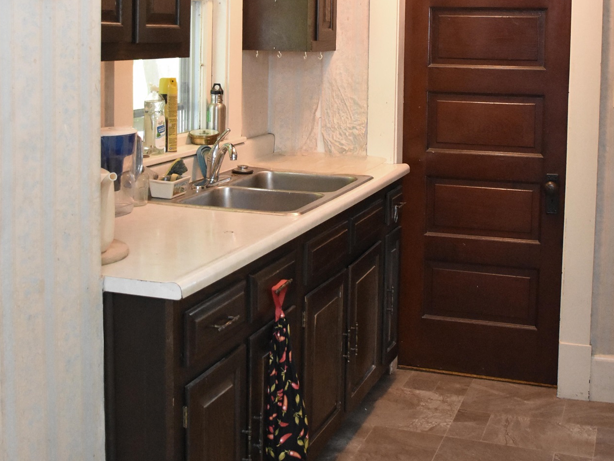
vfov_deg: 26.9
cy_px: 87
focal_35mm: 53
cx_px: 326
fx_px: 940
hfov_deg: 36.2
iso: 4500
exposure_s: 1/60
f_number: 4
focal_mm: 20
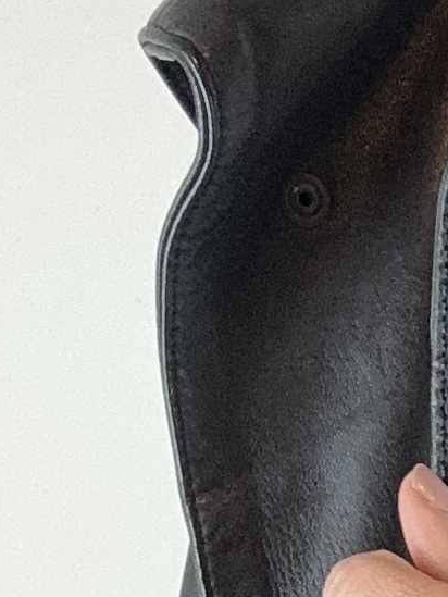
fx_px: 2639
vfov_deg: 11.6
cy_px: 1202
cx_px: 1094
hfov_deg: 8.8
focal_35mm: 153
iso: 40
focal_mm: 2.69
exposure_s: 1/100
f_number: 1.9
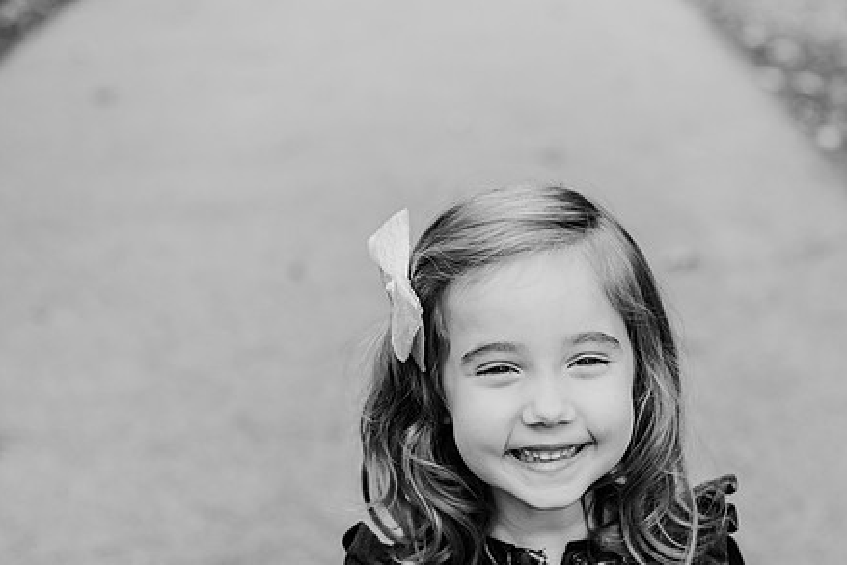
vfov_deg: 20.6
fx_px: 1553
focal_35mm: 66
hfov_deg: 30.5
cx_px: 488
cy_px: 367
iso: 320
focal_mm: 50
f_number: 3.2
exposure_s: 1/640
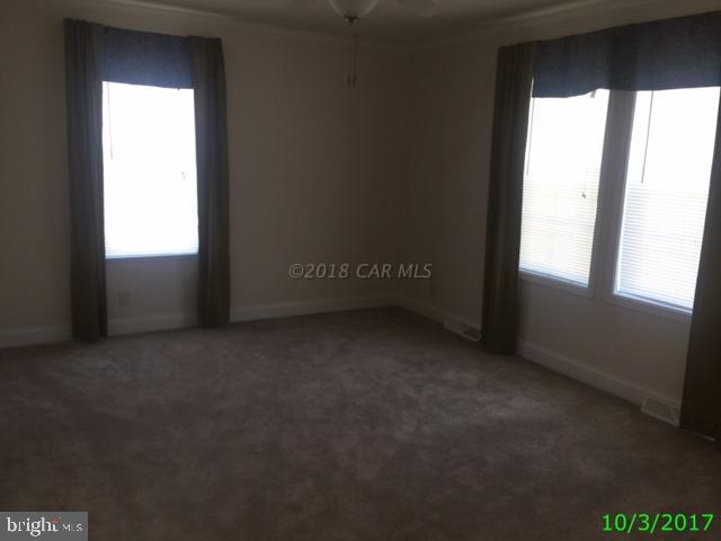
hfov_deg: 61.7
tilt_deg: -11.2
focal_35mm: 29
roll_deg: -2.7
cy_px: 270
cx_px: 360
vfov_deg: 48.2
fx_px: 604
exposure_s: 1/15
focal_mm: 4.15
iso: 40
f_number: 2.2
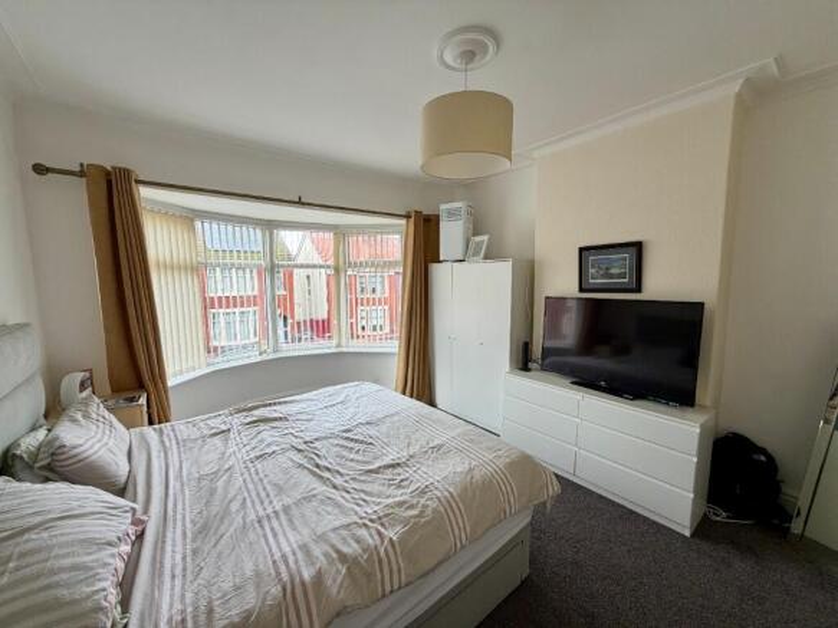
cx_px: 419
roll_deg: +0.6
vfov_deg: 85.7
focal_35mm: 14
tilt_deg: -6.0
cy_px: 314
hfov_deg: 102.1
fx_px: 339
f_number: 2.2
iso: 80
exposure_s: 1/121
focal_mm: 2.22
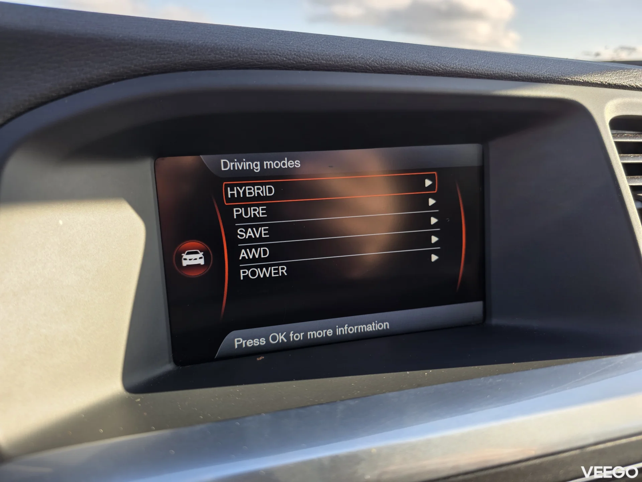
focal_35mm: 23
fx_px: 427
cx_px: 321
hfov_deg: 73.9
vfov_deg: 58.9
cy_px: 241
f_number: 1.7
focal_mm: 6.3
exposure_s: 1/125
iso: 12
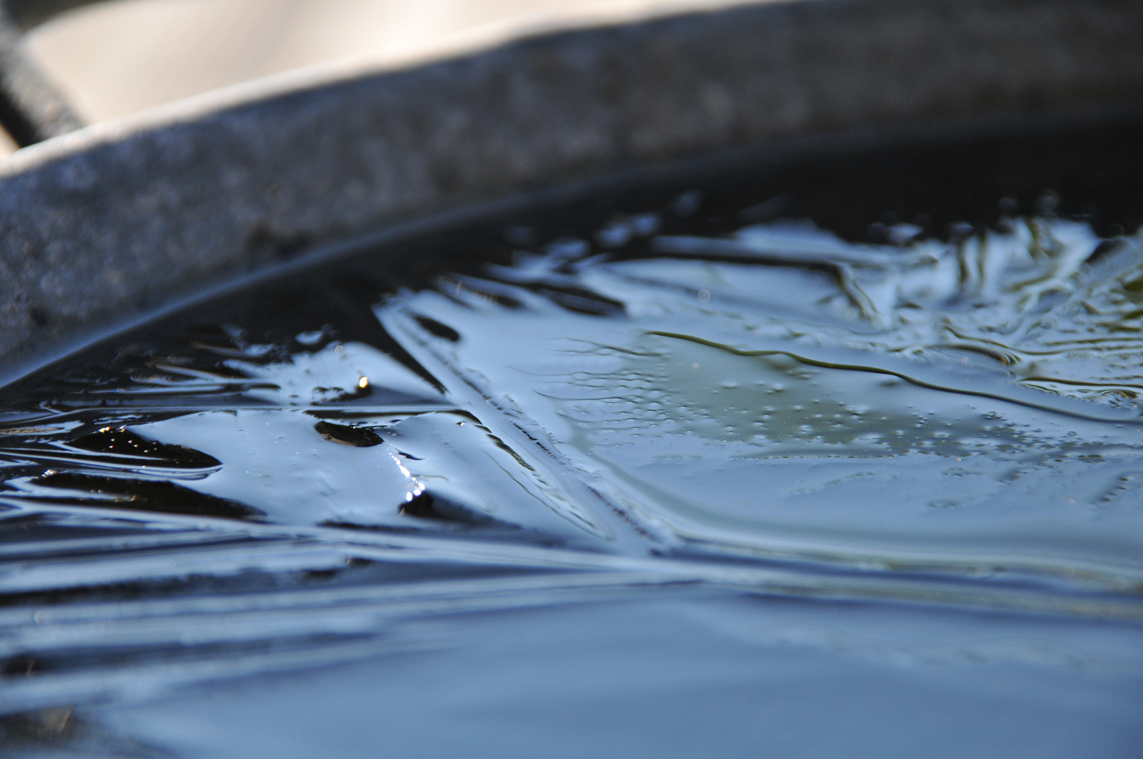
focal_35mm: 300
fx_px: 9513
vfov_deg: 4.6
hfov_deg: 6.9
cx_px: 572
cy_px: 380
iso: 320
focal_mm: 200
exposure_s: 1/500
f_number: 6.3
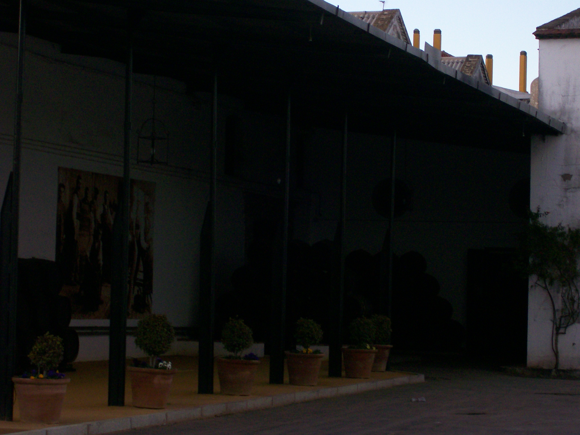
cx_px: 290
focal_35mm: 108
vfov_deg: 13.7
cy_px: 218
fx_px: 1810
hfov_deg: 18.2
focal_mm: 18
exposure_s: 1/125
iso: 140
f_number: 4.8
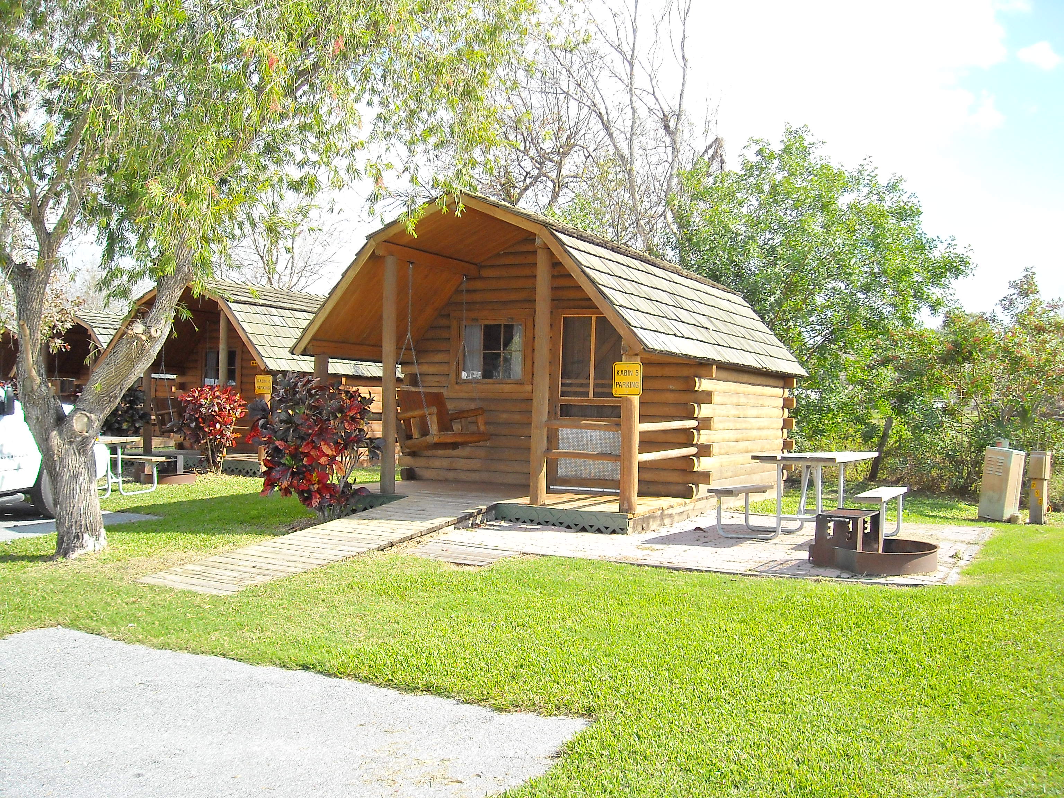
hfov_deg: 52.6
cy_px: 399
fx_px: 1076
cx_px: 532
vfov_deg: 40.7
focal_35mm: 35
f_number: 2.8
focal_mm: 5.7
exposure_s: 1/402
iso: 64
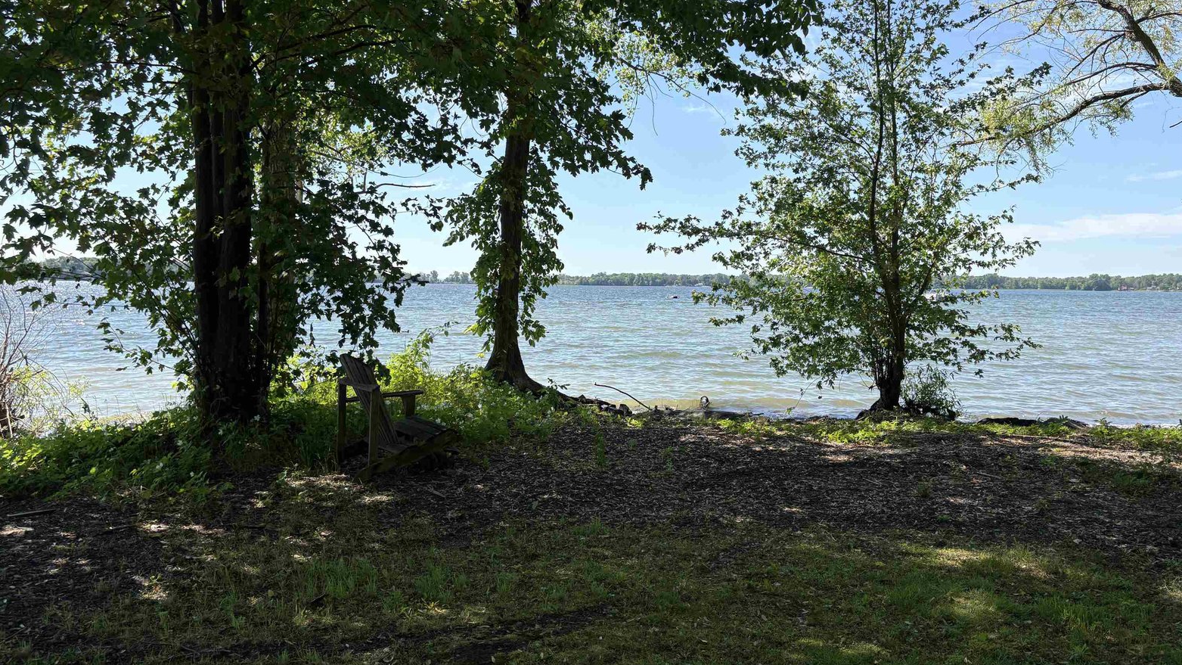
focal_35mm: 29
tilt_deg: -0.3
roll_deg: +0.4
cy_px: 295
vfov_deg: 40.1
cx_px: 603
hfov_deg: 66.1
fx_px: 909
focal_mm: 5.96
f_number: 1.6
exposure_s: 1/1901
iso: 50
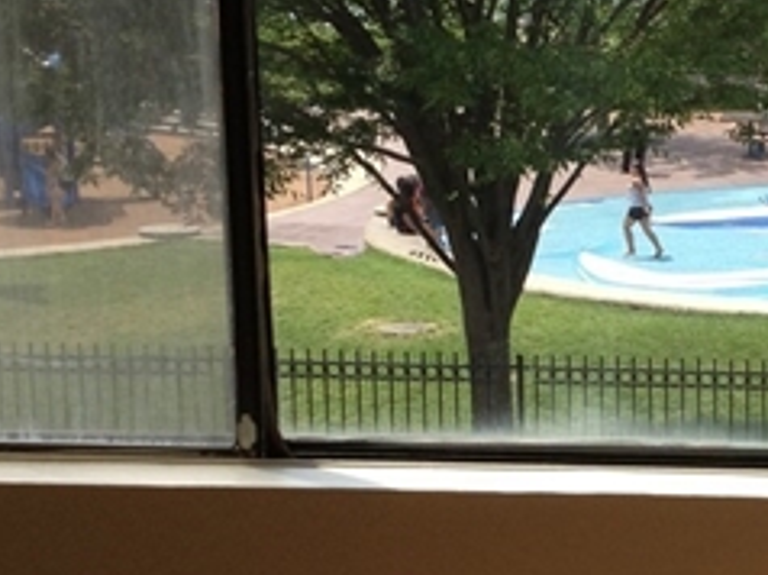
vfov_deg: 13.0
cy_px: 423
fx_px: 2505
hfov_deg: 17.0
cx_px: 800
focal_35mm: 113
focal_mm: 4.28
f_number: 2.4
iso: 64
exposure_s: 1/642
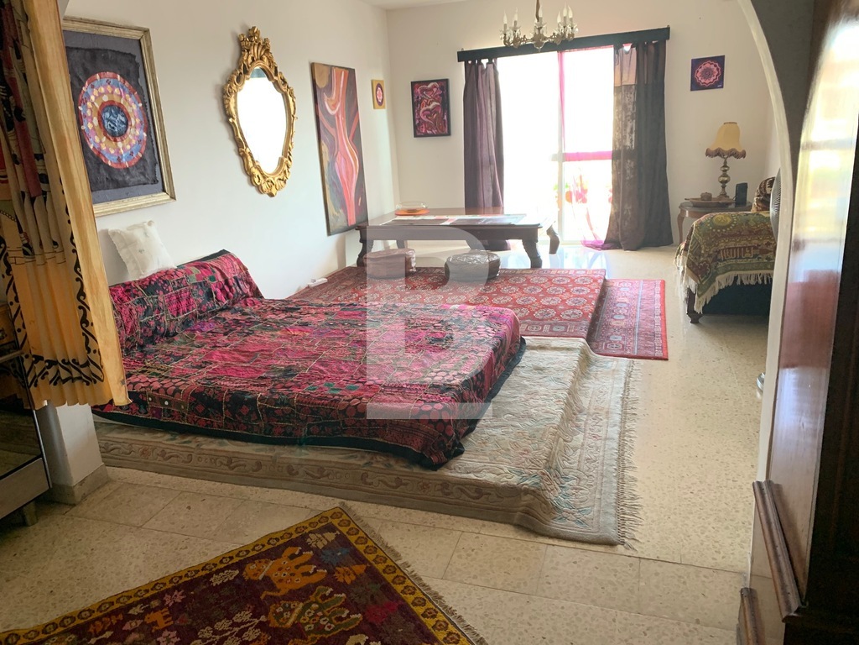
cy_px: 322
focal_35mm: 26
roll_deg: +3.3
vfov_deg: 53.1
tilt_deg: -15.3
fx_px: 645
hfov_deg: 67.3
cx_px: 430
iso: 160
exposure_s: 1/60
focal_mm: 4.25
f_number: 1.8
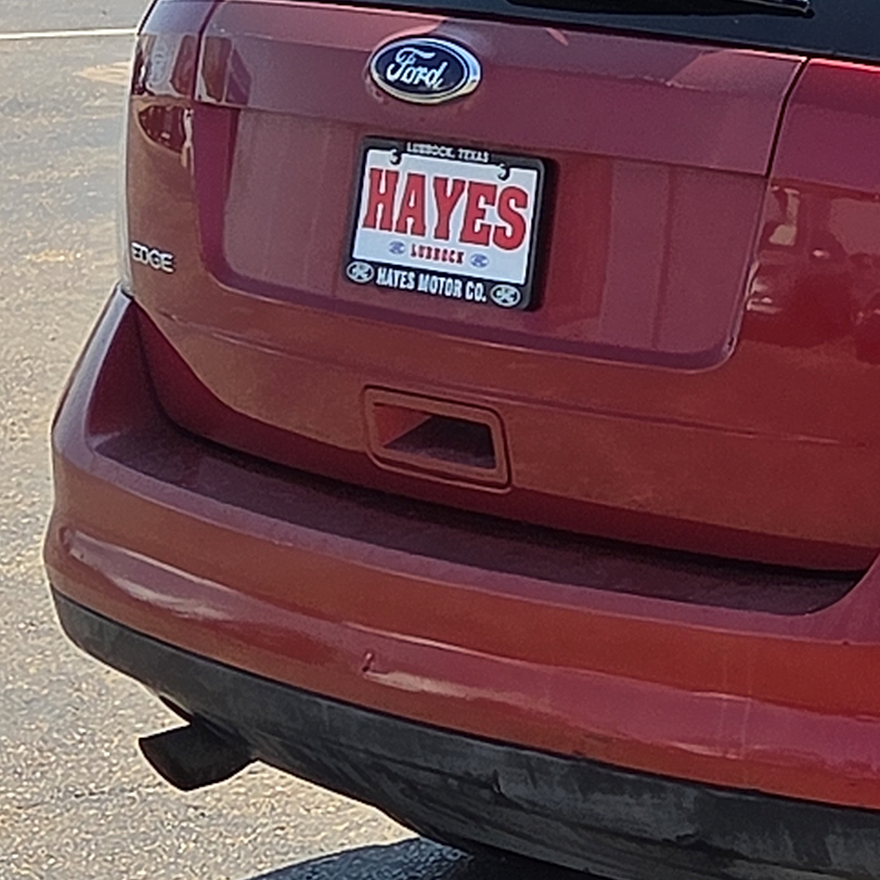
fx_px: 3797
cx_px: 1393
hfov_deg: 12.5
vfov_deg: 13.2
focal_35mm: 132
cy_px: 261
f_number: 1.8
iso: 76
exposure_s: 1/3333
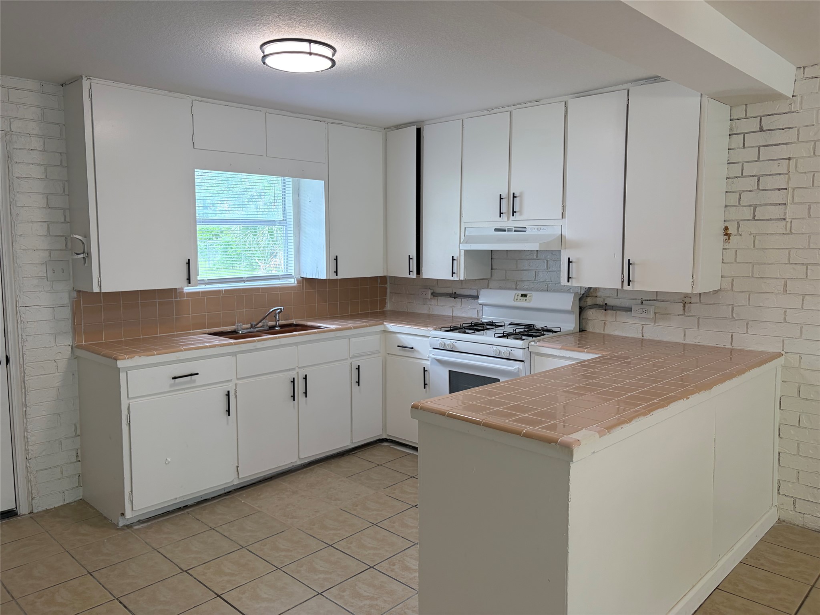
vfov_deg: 53.1
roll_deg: -0.4
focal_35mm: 26
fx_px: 616
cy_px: 308
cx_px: 410
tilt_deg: -3.7
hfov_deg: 67.3
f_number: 1.6
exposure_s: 1/120
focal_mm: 5.96
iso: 80
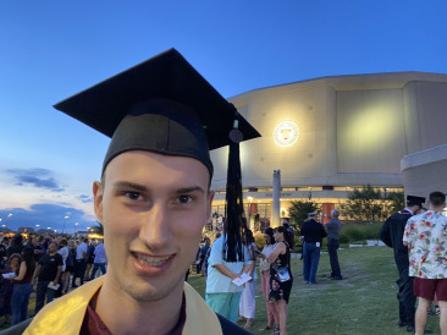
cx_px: 224
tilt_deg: +14.1
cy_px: 168
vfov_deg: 53.0
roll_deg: -2.5
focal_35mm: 26
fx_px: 336
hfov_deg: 67.3
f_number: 1.8
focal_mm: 4.25
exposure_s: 1/30
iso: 640
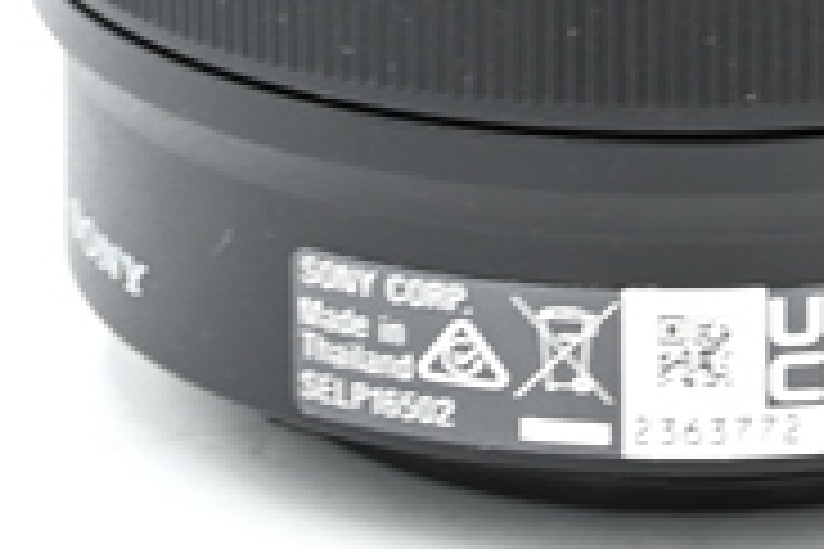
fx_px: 12519
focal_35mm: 547
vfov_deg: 2.5
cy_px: -358
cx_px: 639
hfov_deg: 3.8
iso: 200
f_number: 14
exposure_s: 1/15
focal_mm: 100
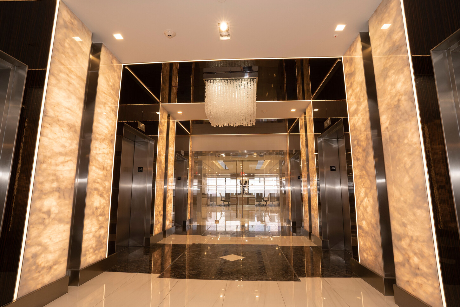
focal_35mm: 18
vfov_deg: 67.4
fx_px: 230
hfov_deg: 90.0
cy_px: 154
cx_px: 230
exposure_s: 1/60
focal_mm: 18
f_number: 9
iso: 800
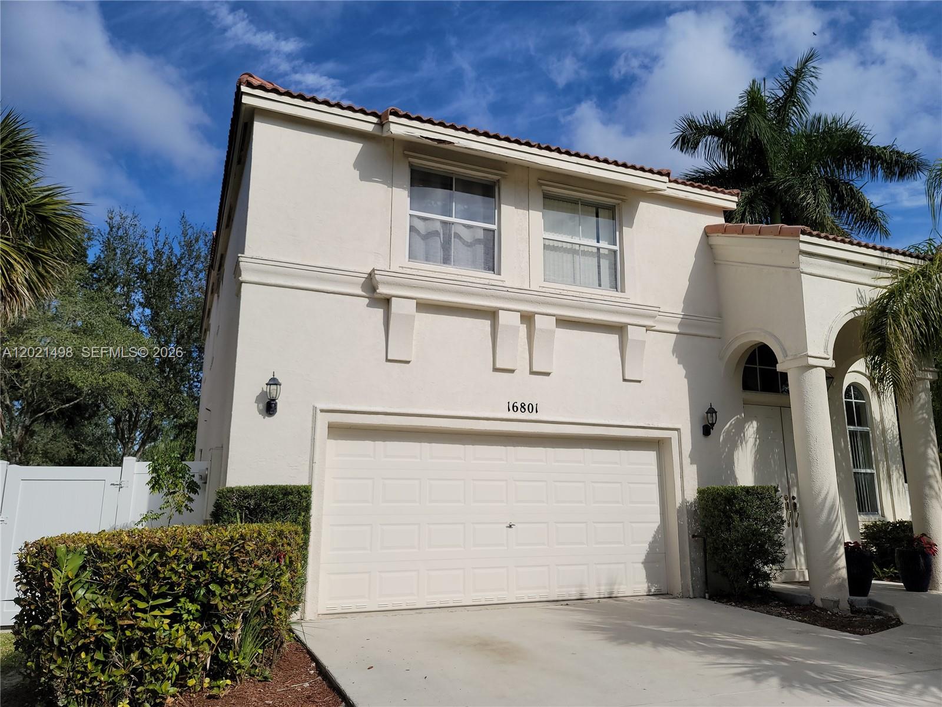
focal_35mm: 25
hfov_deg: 69.4
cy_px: 354
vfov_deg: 54.9
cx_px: 471
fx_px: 680
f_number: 1.8
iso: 20
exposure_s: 1/1799
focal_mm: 7
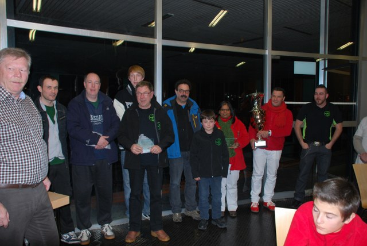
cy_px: 123
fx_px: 306
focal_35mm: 30
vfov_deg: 43.7
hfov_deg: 61.9
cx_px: 184
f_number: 3.8
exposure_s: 1/60
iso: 200
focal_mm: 20
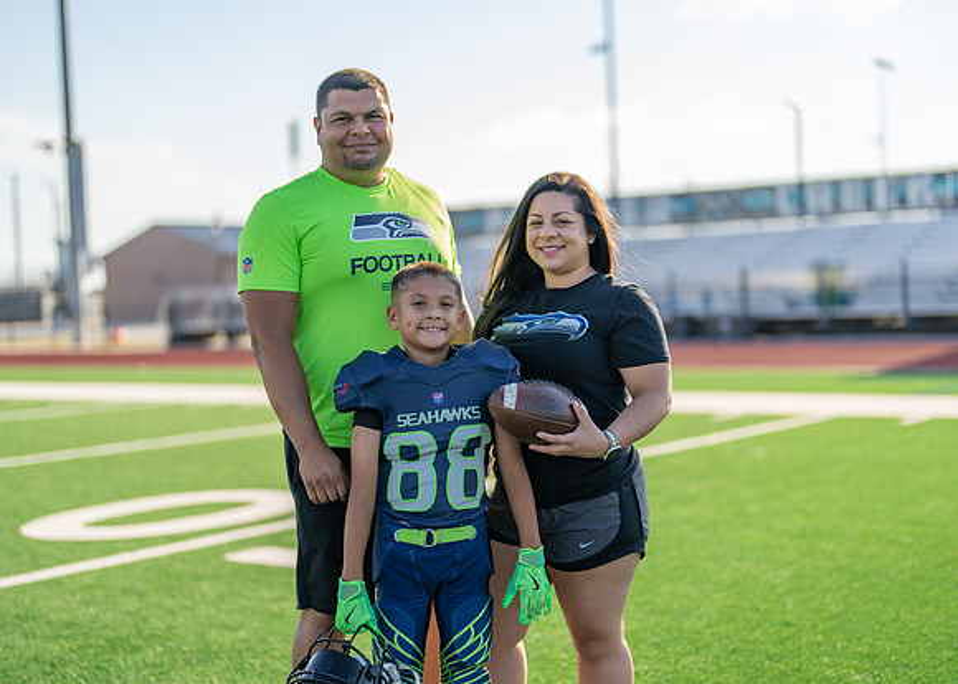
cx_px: 479
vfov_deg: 26.0
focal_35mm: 54
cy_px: 342
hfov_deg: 35.8
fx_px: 1481
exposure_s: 1/4000
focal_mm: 50
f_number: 1.2
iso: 100
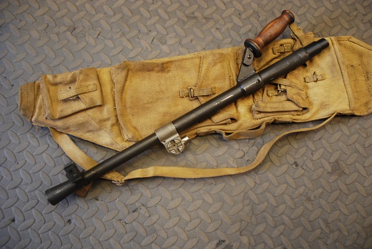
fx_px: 341
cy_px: 124
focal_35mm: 33
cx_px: 186
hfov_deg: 57.2
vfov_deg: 40.0
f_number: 3.8
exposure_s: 1/30
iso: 450
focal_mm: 22
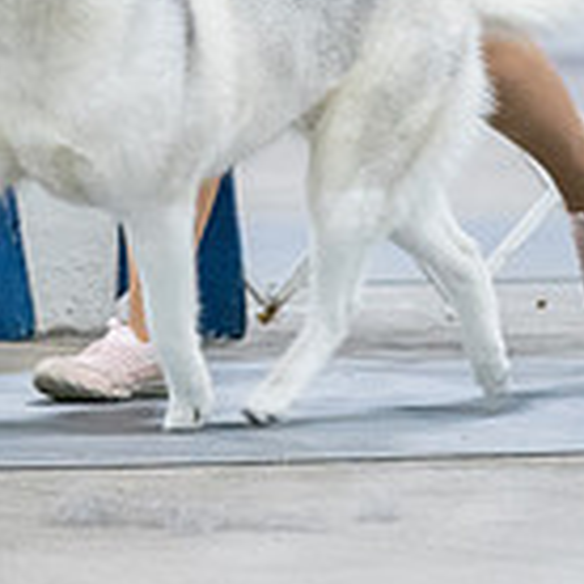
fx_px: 12311
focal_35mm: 645
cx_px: 97
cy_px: -154
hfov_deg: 2.7
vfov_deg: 2.7
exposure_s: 1/250
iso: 6400
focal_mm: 181
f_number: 3.2
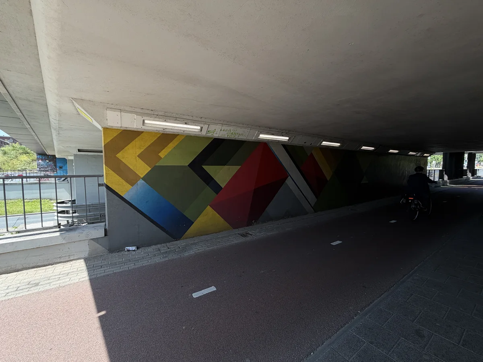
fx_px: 195
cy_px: 181
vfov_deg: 85.7
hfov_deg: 102.1
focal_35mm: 14
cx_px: 242
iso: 64
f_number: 2.2
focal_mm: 2.22
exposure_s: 1/502
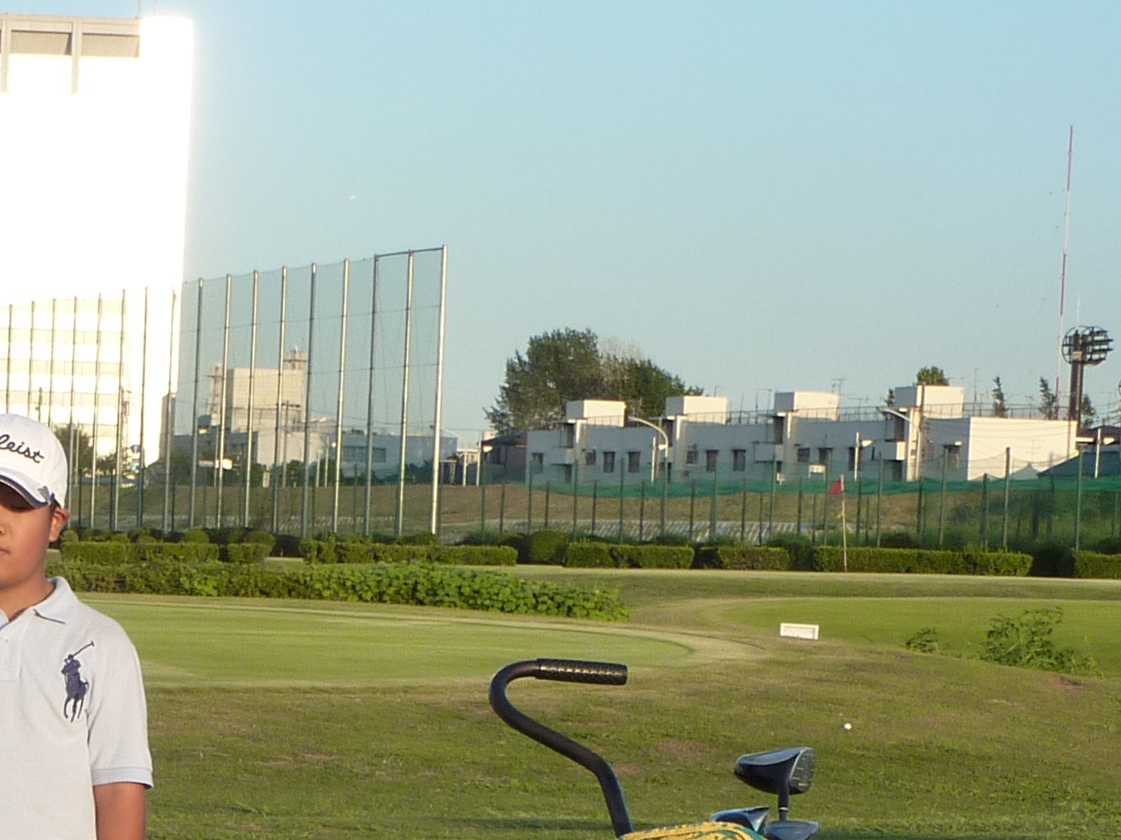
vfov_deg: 11.2
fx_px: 4210
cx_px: -362
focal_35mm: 130
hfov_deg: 14.5
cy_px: 987
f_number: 4
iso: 125
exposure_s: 1/250
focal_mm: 7.9
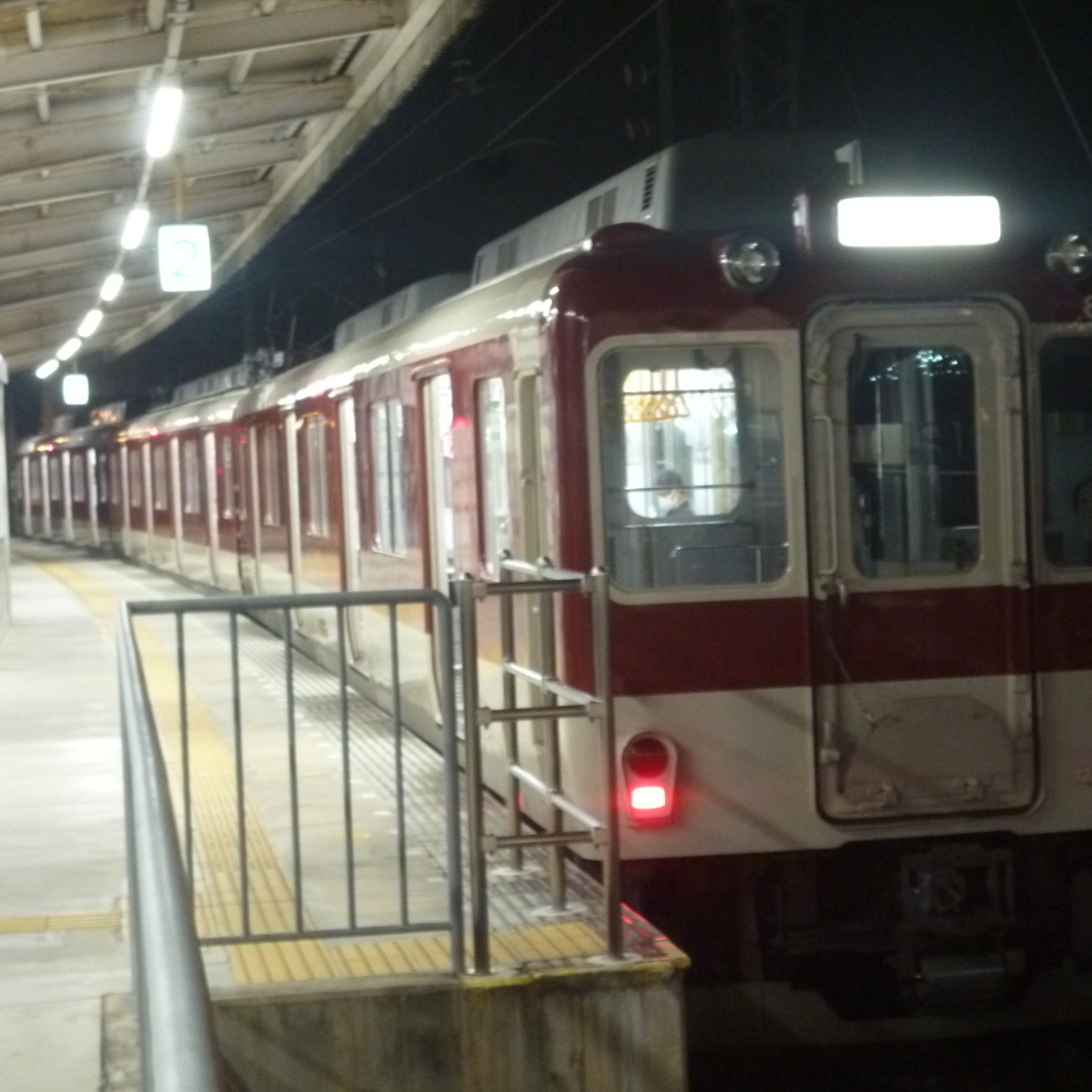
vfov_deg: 22.2
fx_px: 2784
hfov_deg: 22.1
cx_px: 710
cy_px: 568
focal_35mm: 78
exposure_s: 1/4
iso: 500
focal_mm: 11.2
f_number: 4.7
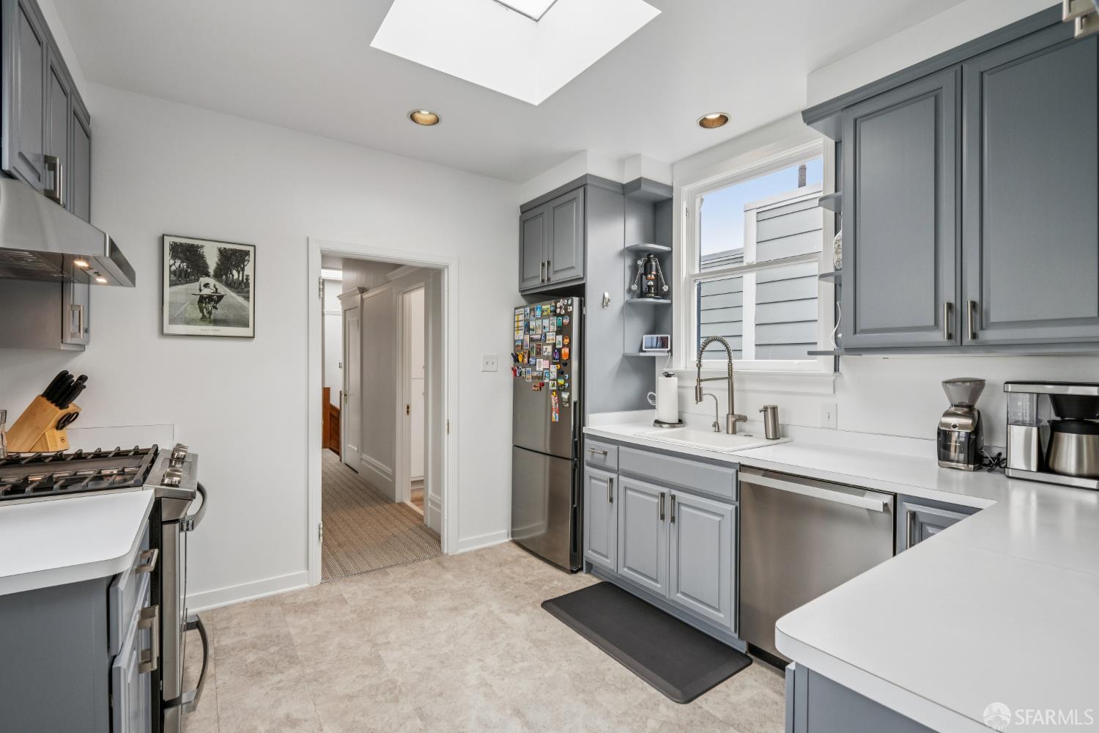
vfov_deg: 73.7
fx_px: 488
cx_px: 550
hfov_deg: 96.7
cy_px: 366
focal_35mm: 16
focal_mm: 16
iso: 800
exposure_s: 1/250
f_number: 8
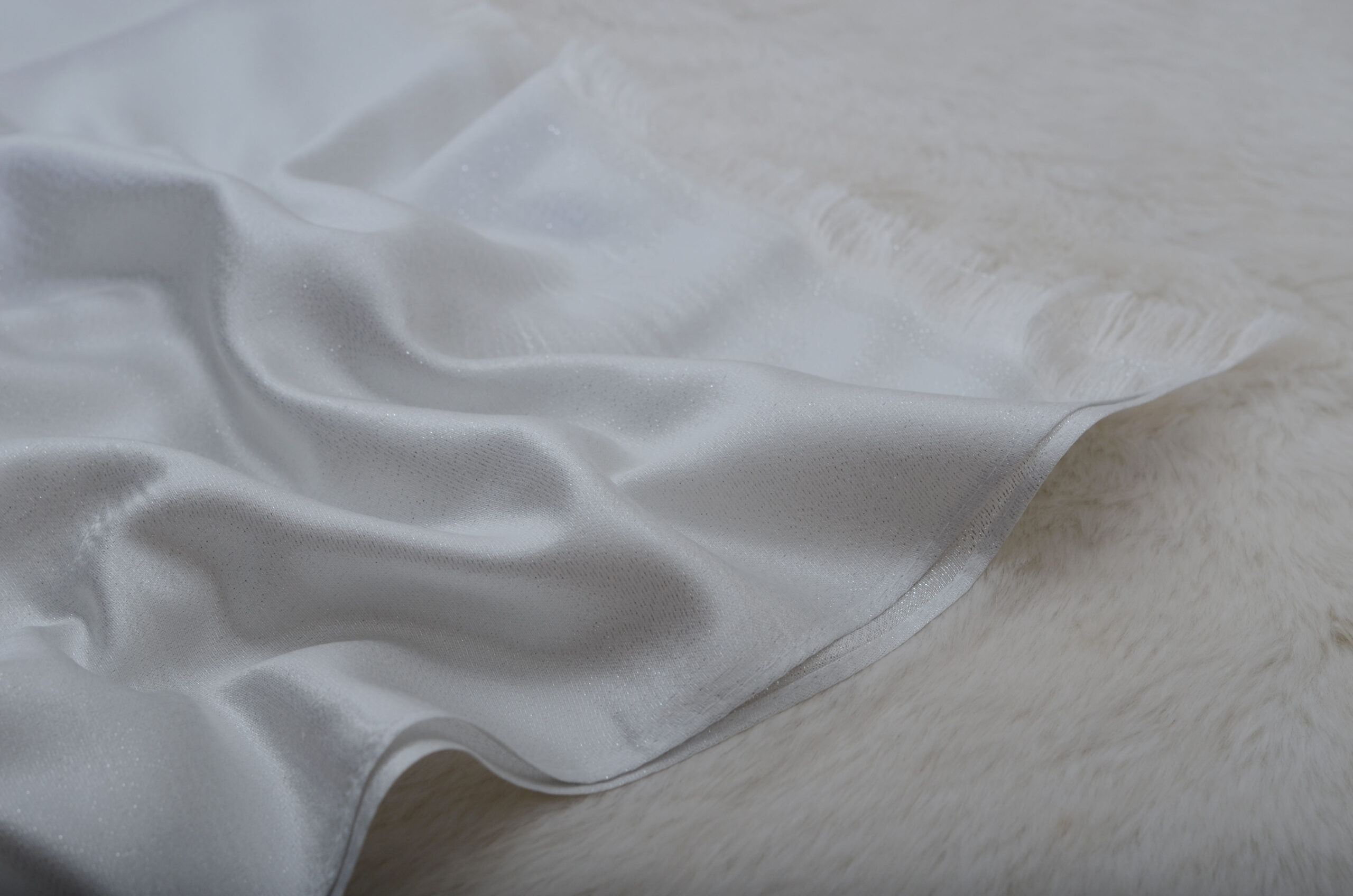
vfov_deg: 18.1
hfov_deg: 27.0
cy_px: 448
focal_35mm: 75
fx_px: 2813
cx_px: 676
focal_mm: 50
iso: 200
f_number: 6.3
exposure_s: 1/250
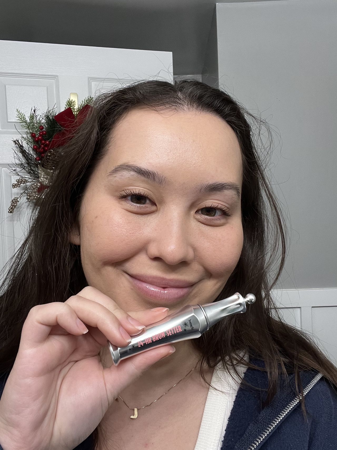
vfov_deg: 60.0
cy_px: 225
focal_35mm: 30
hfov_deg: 46.8
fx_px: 389
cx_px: 168
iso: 125
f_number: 2.2
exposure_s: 1/60
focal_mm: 2.71
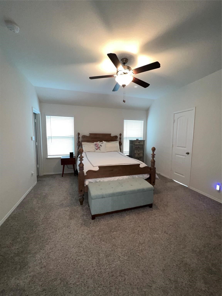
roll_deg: -0.5
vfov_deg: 106.2
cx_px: 111
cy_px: 148
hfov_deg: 89.9
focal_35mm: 13
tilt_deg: -5.2
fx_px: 111
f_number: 1.8
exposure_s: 1/50
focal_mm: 1.57
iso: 200
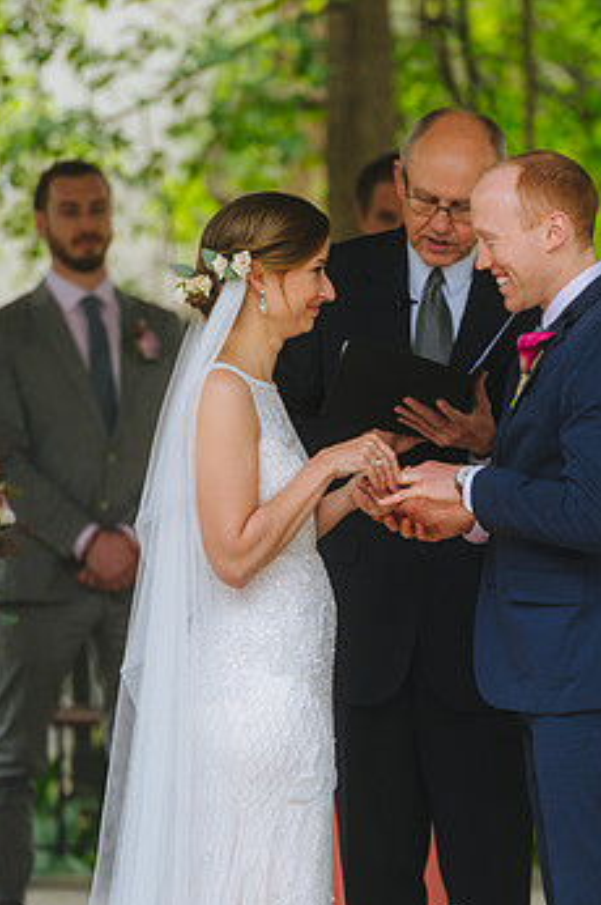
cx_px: 385
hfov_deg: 5.3
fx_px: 6523
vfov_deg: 7.9
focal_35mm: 260
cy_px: 502
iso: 400
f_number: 2.8
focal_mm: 200
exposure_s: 1/400
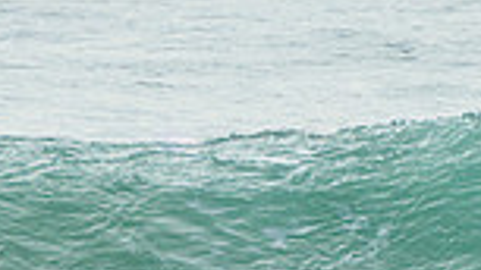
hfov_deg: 1.1
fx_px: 24790
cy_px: 304
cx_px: 451
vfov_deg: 0.6
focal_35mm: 1944
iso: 500
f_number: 11
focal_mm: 400
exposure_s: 1/1600
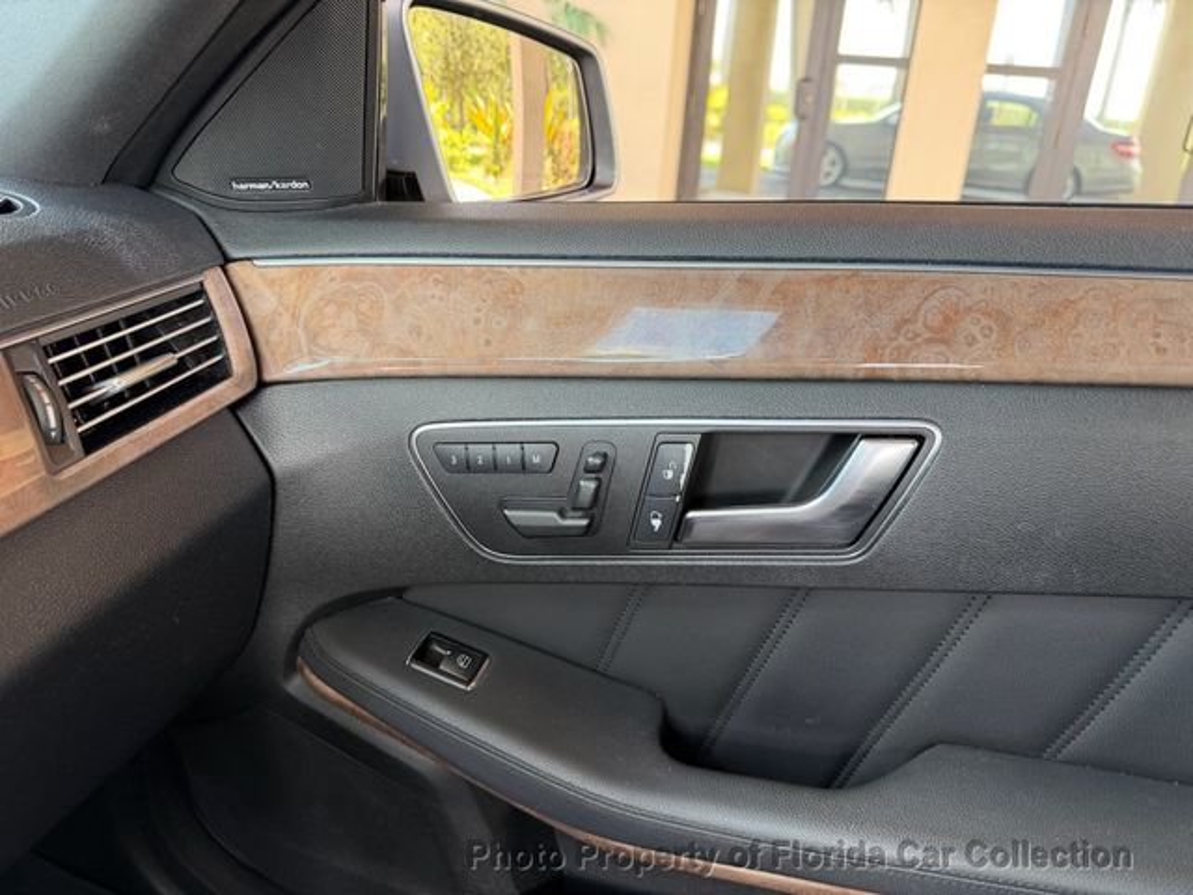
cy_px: 448
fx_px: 827
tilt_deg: -20.4
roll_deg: -5.0
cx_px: 596
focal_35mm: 24
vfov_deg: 56.8
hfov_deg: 71.6
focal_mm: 6.76
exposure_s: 1/68
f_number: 1.78
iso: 125
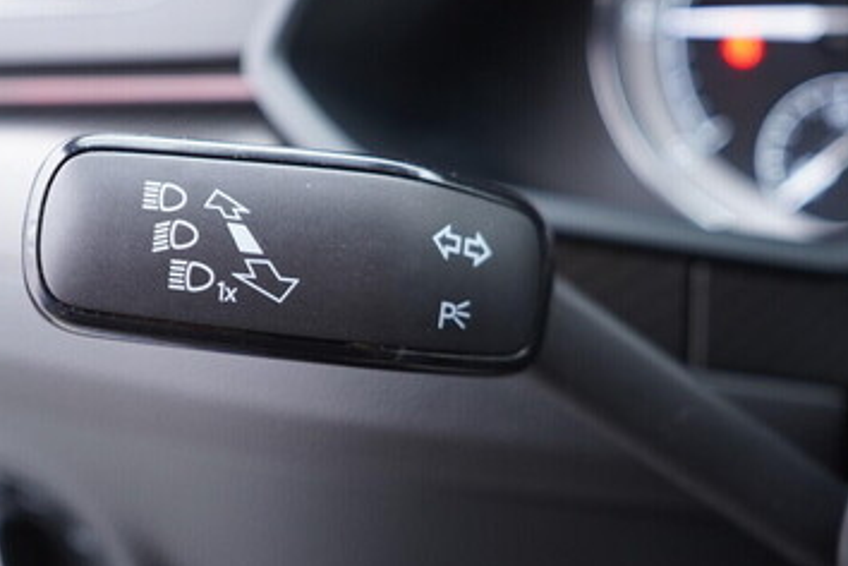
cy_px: 311
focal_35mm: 56
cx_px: 429
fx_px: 1319
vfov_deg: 24.2
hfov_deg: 35.6
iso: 400
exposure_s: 1/40
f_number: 2.8
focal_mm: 24
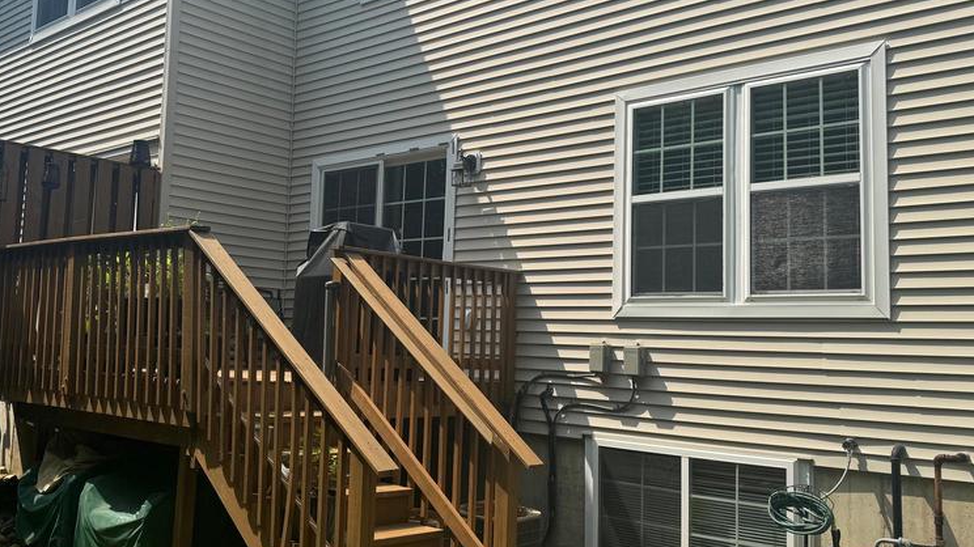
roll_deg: -2.6
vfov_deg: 32.8
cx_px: 410
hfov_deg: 55.0
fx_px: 929
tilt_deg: +6.3
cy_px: 245
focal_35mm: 36
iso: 80
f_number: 1.78
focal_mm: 6.76
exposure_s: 1/3096
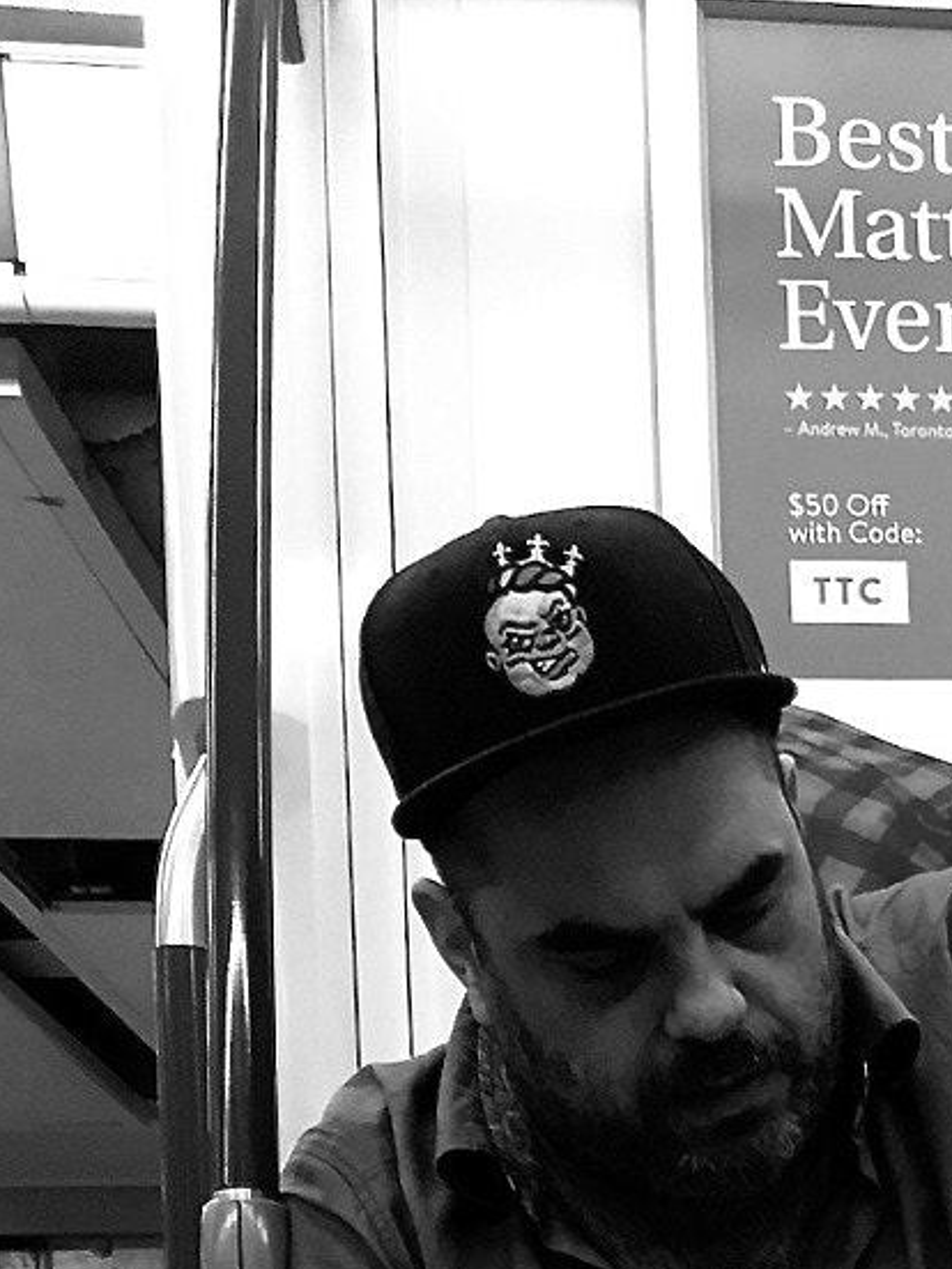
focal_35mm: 84
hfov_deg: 16.5
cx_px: 1260
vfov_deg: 20.9
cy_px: 1708
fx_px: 3080
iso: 80
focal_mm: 4.15
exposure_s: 1/30
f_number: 2.2
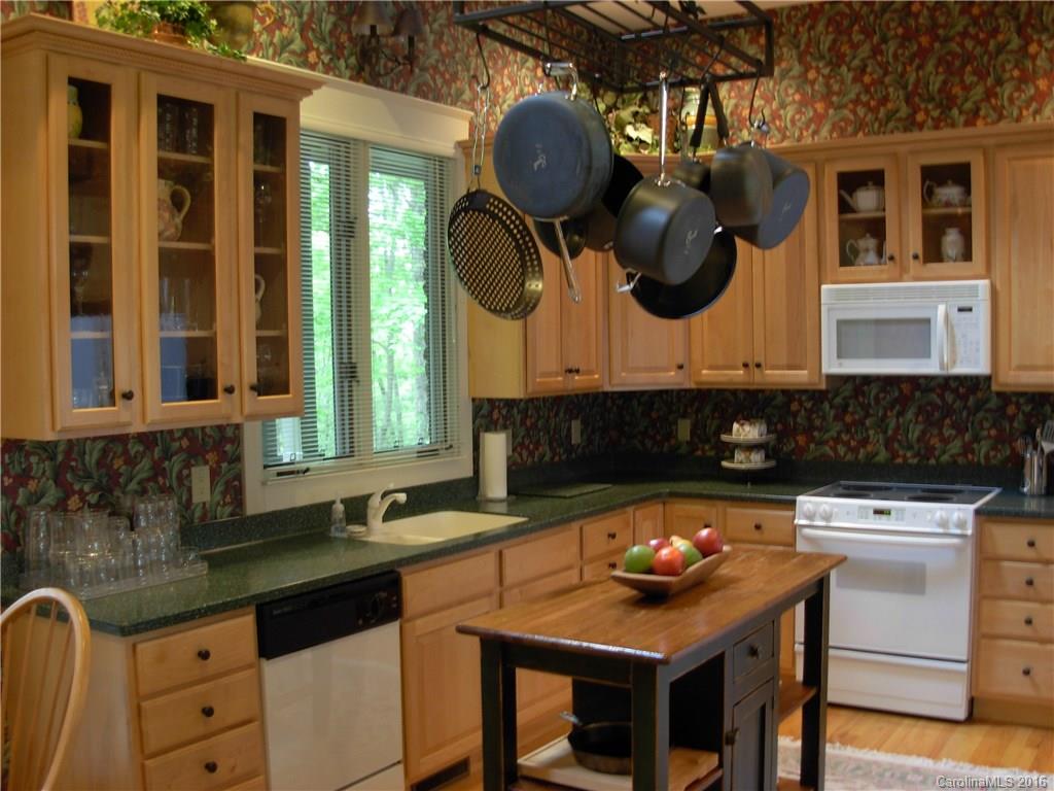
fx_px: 1157
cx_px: 527
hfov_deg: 49.0
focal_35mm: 38
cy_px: 396
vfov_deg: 37.7
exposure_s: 1/4
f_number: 2.9
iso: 81
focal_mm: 6.3
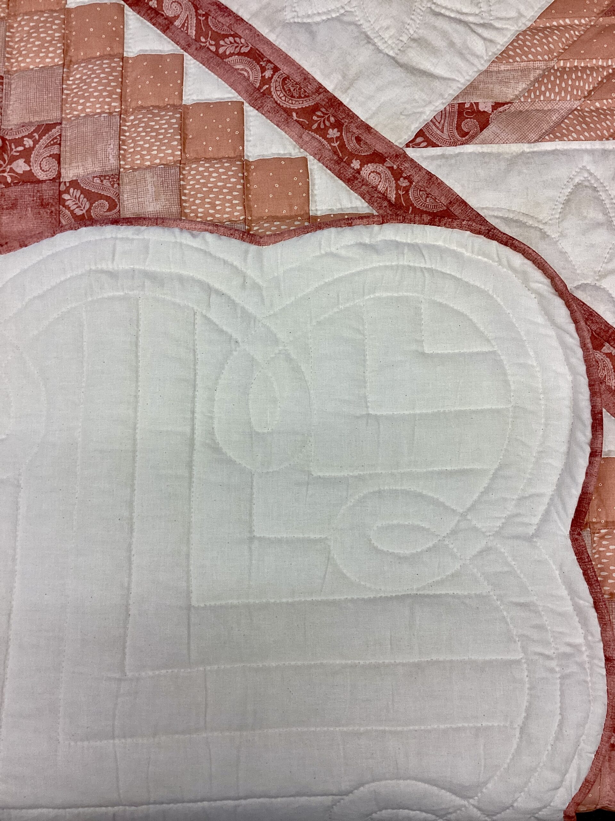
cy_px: 410
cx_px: 308
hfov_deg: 45.4
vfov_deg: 58.4
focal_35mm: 31
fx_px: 734
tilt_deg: -79.4
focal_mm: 3.3
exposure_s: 1/120
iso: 80
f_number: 2.4
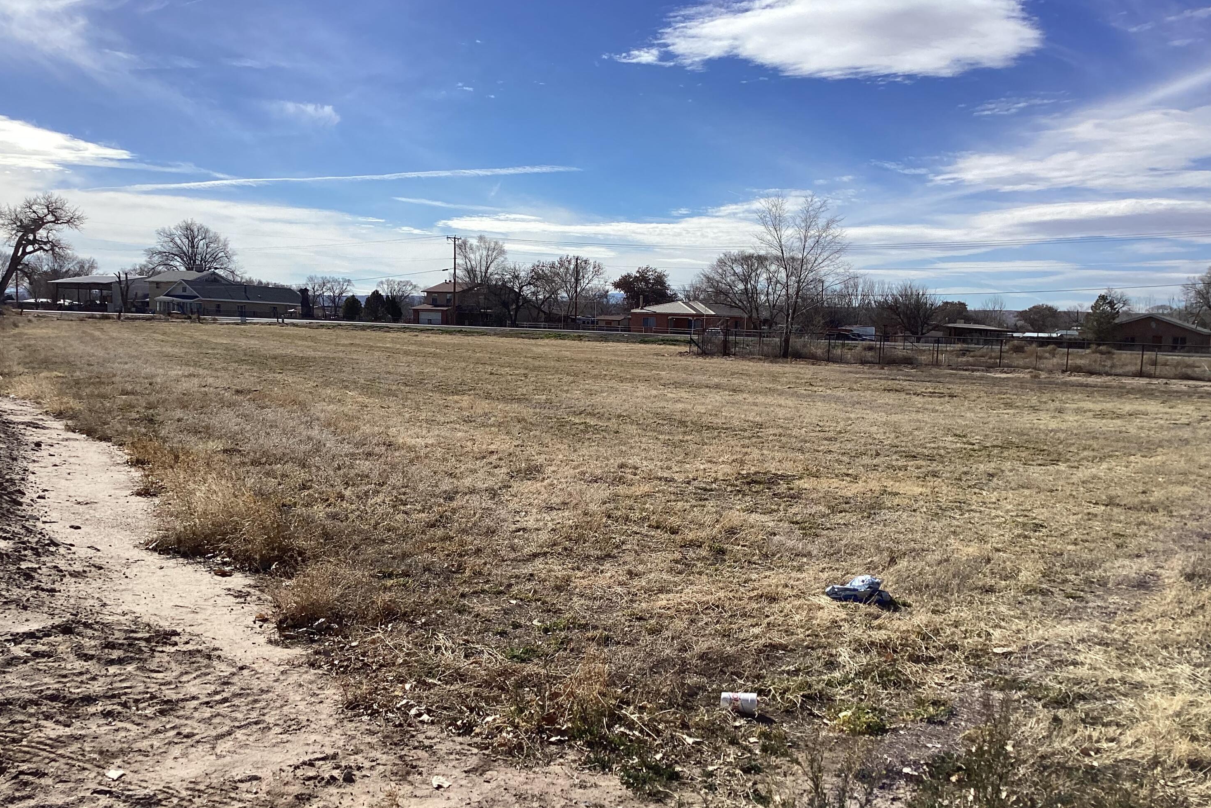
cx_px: 605
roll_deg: -1.9
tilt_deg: -5.8
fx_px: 1110
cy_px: 438
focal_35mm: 33
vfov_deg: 39.9
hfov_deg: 57.2
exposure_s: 1/2469
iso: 25
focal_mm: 3.3
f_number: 2.4
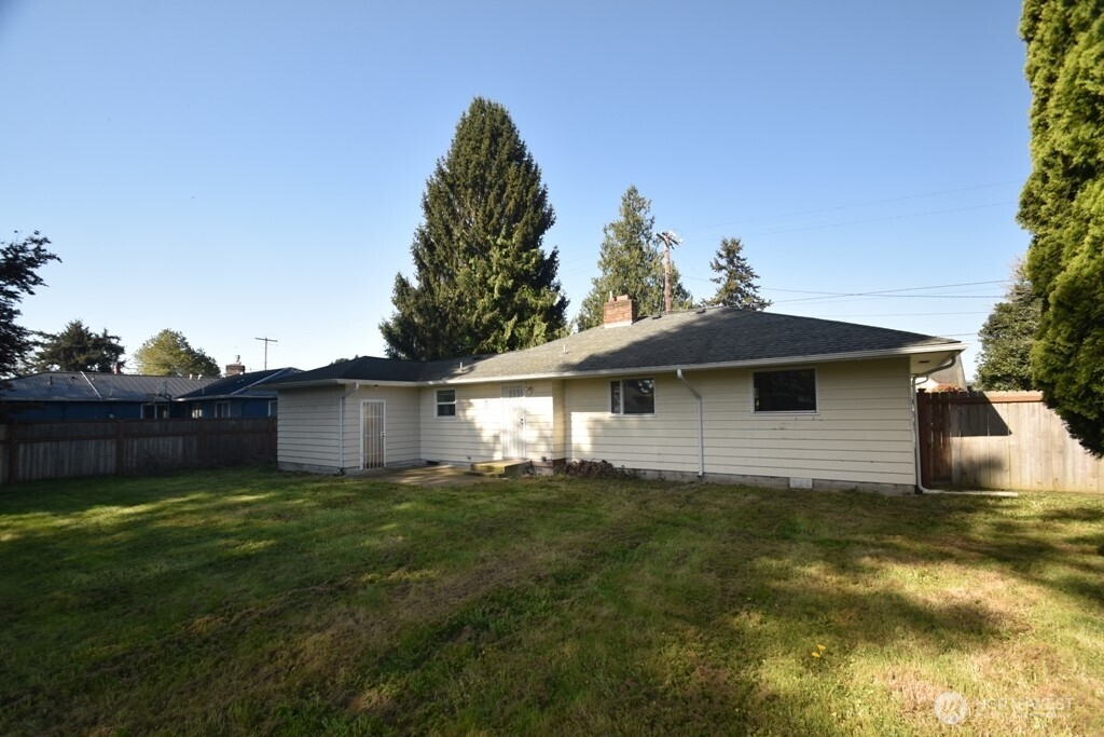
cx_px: 552
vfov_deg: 77.3
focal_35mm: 15
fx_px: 460
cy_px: 368
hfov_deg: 100.4
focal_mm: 10
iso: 250
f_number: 5.6
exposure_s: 1/250
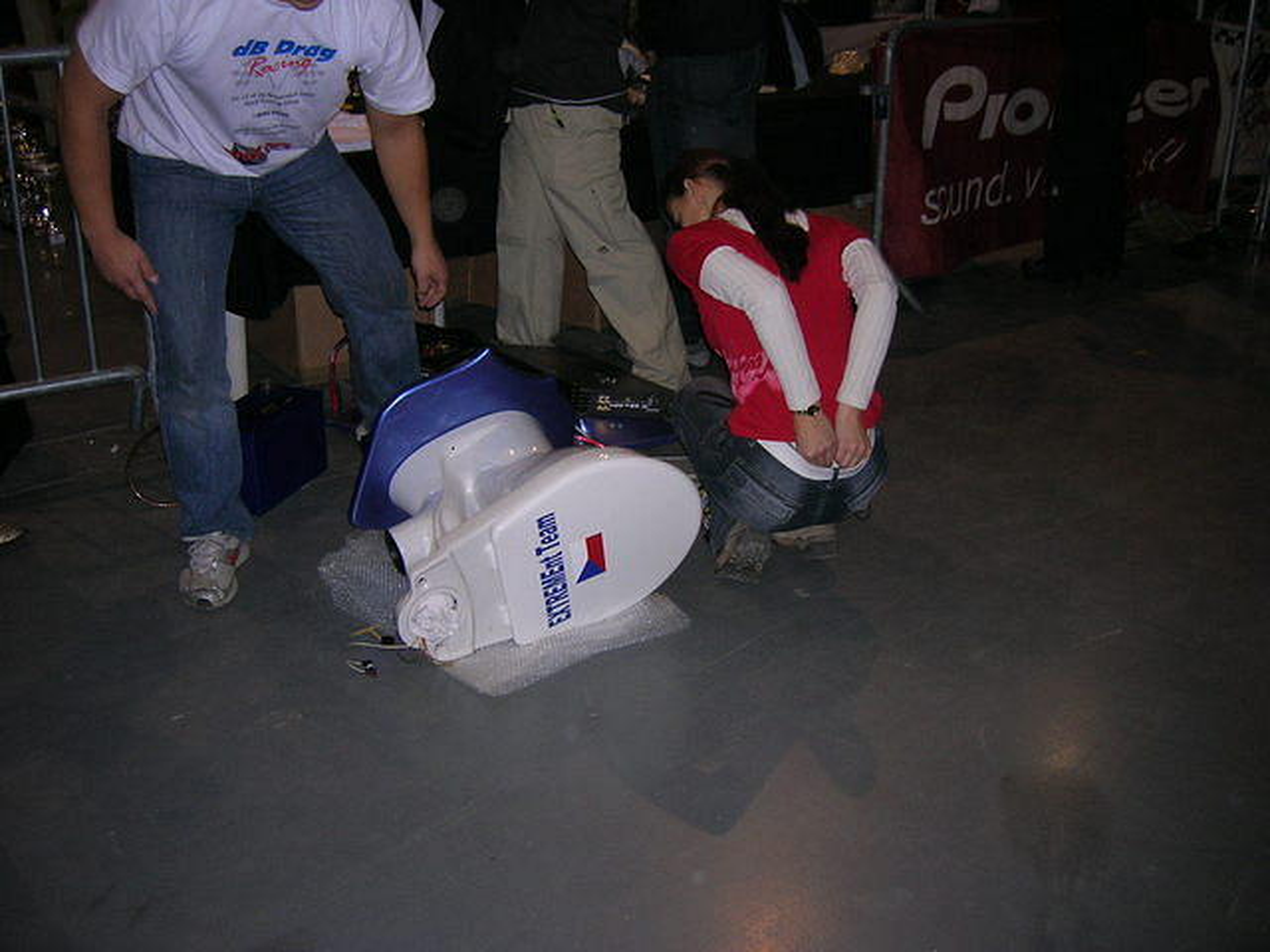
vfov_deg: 41.8
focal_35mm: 34
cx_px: 635
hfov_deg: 54.0
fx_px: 1247
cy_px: 476
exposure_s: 1/60.1
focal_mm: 5.7
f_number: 2.9
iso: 53
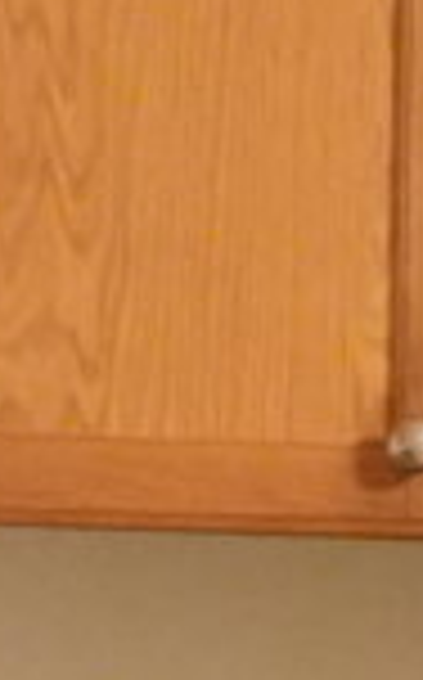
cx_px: -32
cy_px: 788
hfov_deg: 4.3
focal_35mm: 306
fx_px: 5660
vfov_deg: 6.8
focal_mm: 28
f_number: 3.5
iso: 12800
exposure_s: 1/250
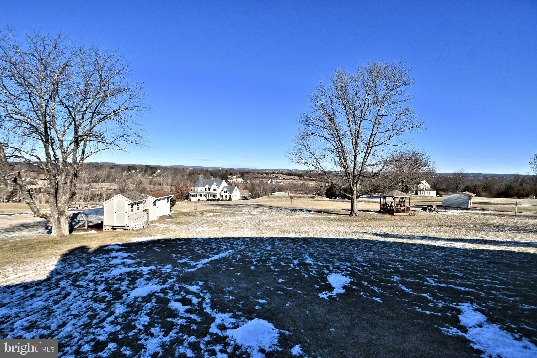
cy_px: 179
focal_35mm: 15
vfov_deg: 77.3
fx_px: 224
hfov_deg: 100.4
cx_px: 268
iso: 1250
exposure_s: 1/8000
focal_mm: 10
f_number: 7.1
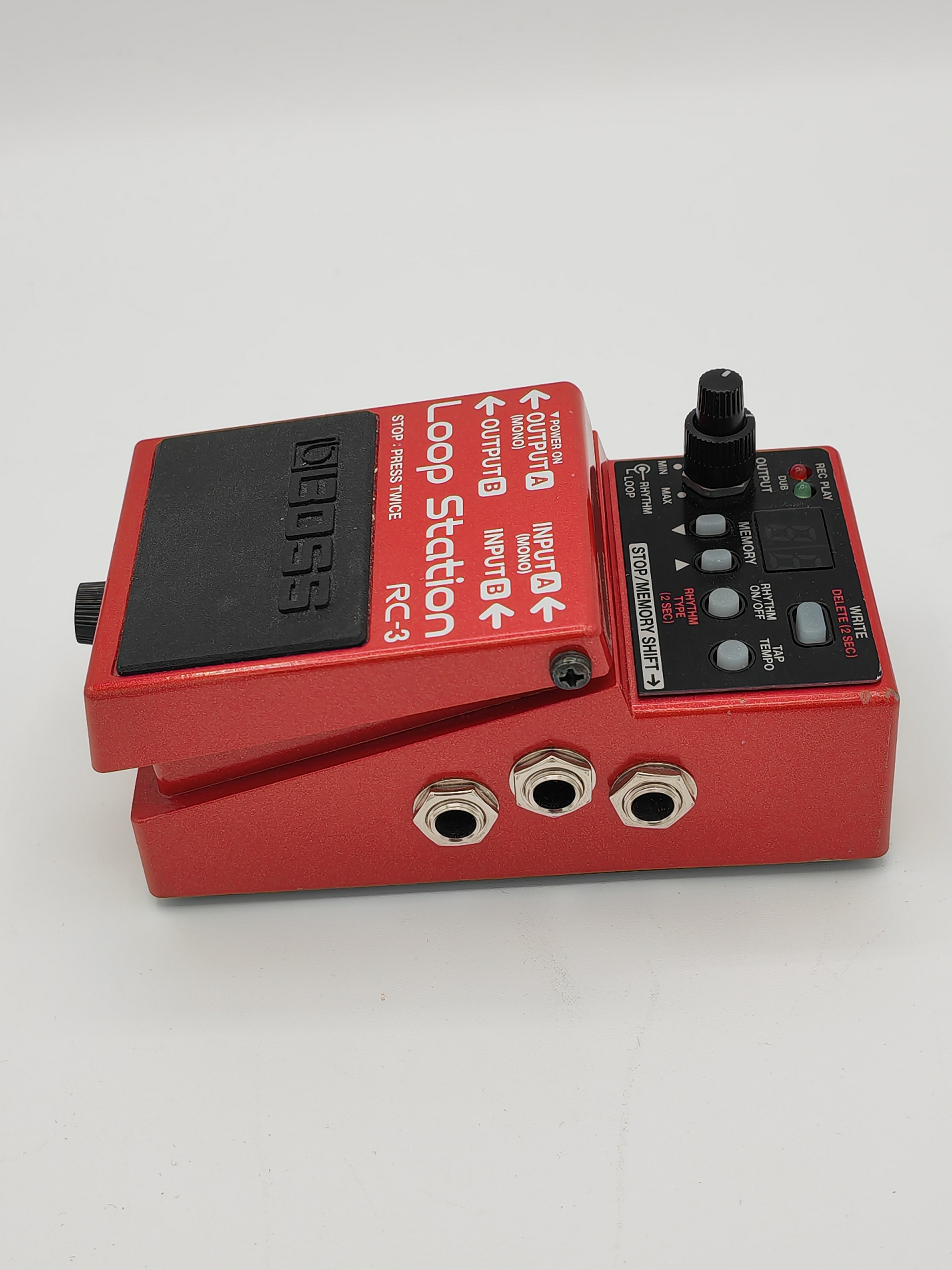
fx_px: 1907
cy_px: 635
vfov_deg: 36.8
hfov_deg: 28.0
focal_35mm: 52
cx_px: 476
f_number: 1.8
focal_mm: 5.53
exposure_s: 1/370
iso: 50
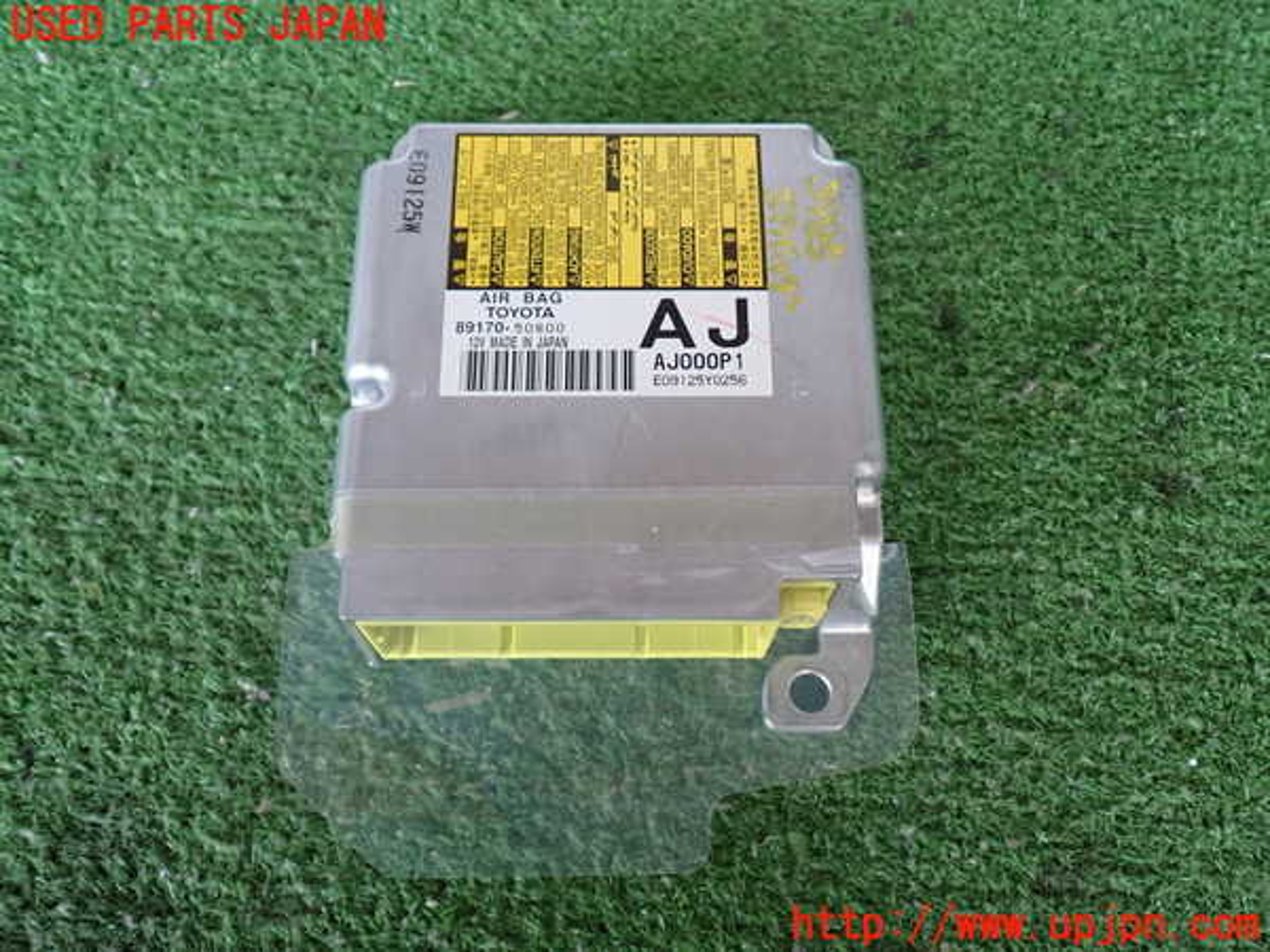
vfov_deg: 44.2
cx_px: 635
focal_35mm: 32
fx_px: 1174
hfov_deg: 56.8
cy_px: 476
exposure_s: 1/50
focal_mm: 5.79
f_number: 2.4
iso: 200
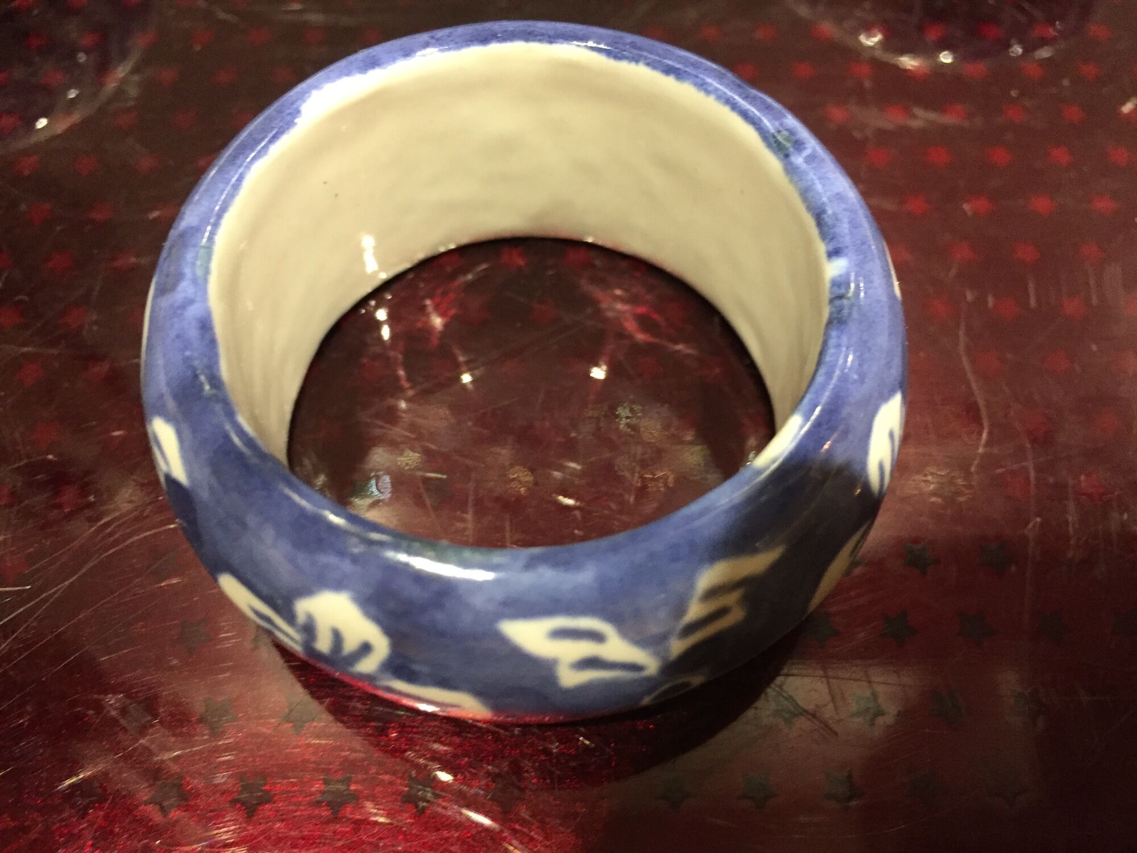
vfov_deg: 48.2
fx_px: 953
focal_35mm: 29
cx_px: 568
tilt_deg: -62.1
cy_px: 426
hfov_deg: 61.7
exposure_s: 1/25
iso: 250
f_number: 2.2
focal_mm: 4.15
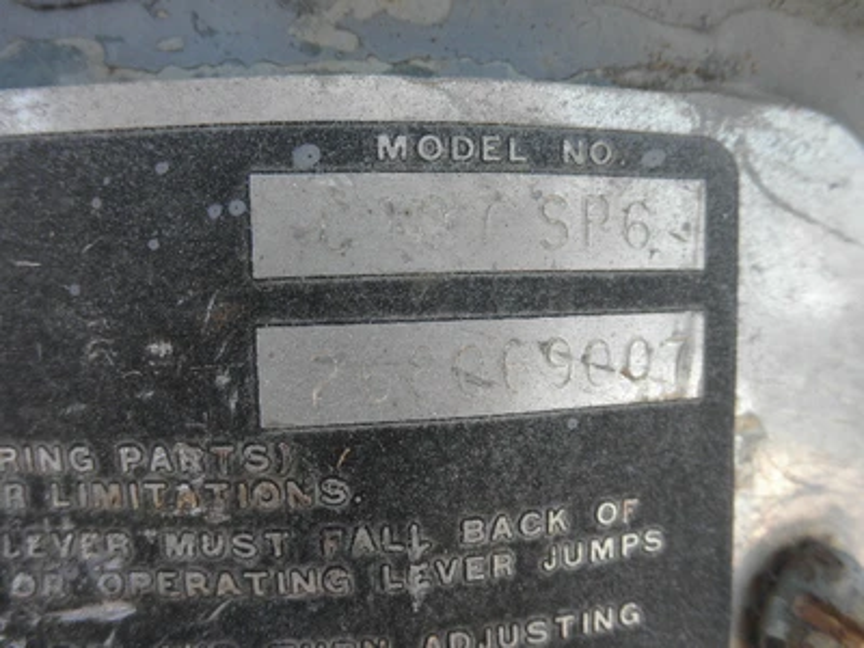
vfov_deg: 49.7
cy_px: 324
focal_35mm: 28
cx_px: 432
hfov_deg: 63.4
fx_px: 699
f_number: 3
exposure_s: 1/100
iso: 64
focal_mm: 5
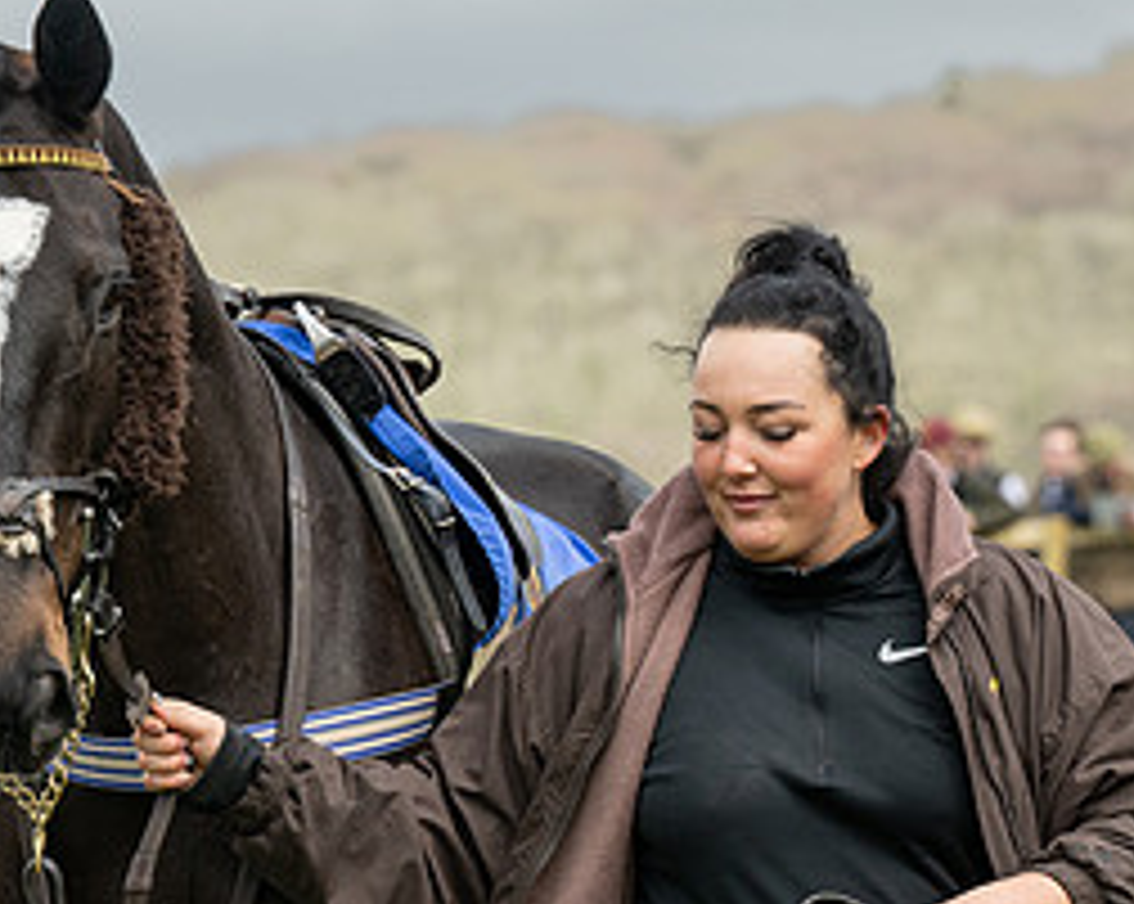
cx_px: -130
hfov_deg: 6.7
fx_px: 9688
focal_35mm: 289
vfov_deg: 5.3
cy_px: 748
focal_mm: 105
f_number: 5
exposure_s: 1/1250
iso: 400
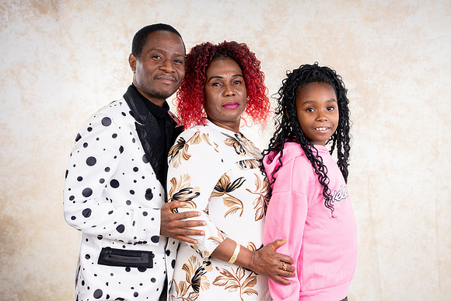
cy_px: 150
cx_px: 226
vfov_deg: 27.0
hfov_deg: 39.6
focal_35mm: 50
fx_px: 627
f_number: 10
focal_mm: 50
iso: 125
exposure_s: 1/200
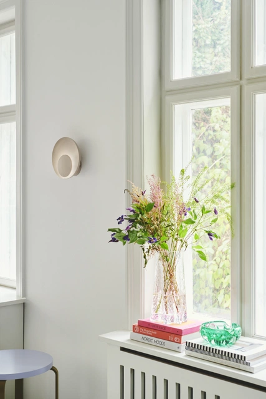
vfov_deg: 39.6
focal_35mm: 50
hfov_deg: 27.0
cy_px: 200
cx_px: 133
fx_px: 554
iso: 100
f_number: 5.6
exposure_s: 1/2
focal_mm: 50
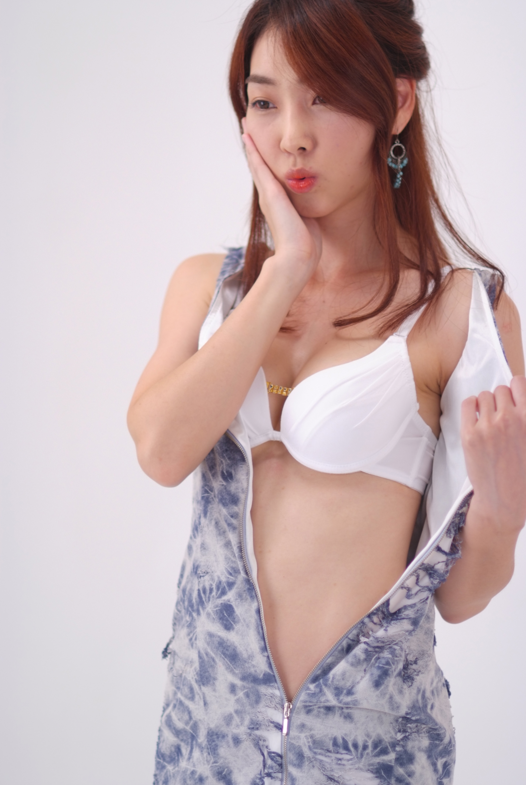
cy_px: 392
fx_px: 2798
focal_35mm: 128
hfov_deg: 10.7
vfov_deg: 16.0
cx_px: 263
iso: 100
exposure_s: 1/250
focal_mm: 85
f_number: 1.8
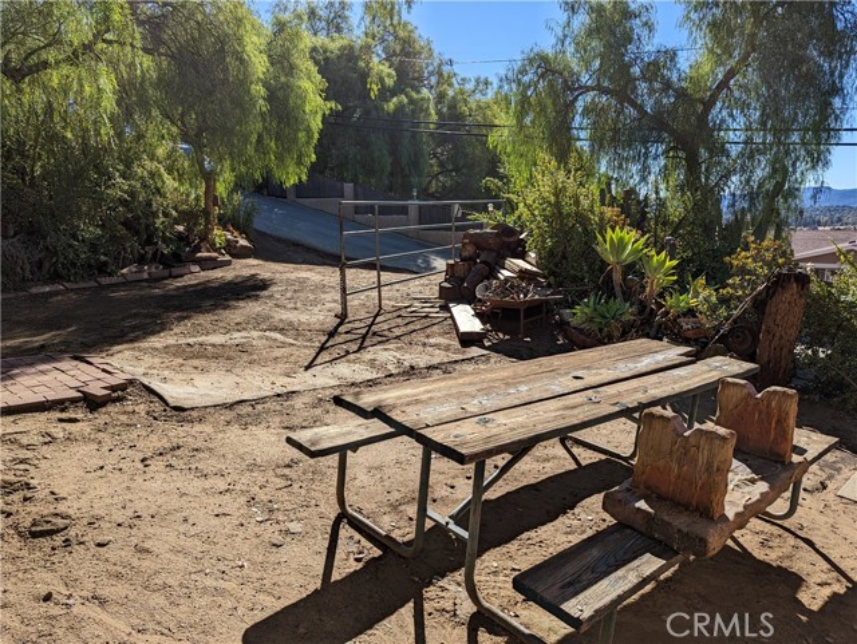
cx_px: 428
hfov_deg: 71.6
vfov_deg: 56.9
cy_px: 322
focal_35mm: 24
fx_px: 595
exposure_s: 1/2262
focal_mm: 6.81
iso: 45
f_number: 1.85
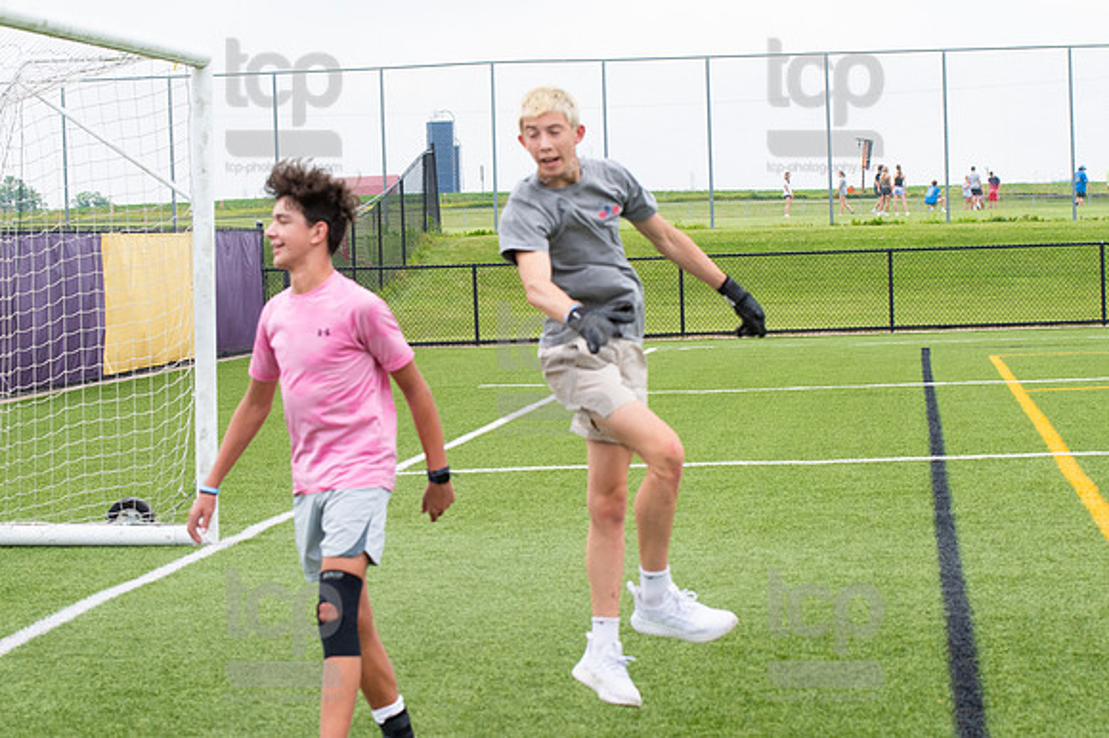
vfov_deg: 13.0
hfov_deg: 19.5
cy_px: 369
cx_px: 554
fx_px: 3233
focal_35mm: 105
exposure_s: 1/1250
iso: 500
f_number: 5.6
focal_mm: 70
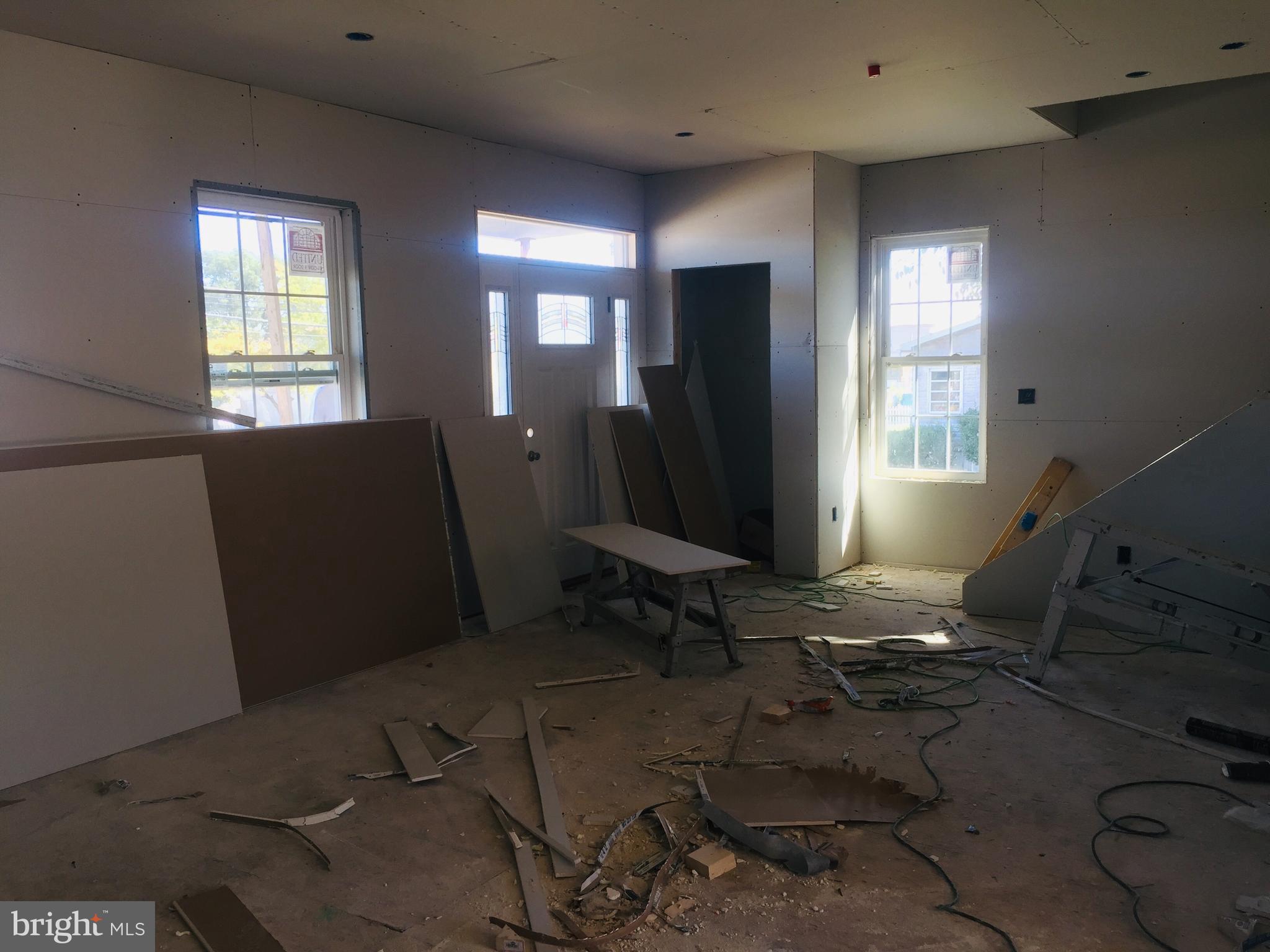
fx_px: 1064
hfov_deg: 61.7
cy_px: 476
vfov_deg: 48.2
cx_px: 635
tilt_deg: -4.7
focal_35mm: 29
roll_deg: -1.0
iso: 32
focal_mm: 4.15
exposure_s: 1/40
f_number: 2.2
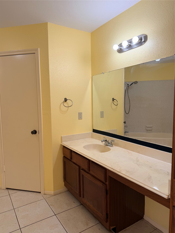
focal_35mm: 24
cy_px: 116
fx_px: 162
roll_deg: +1.4
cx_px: 88
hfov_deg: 56.8
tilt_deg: -7.0
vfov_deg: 71.6
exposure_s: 1/133
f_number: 1.78
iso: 64
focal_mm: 6.76
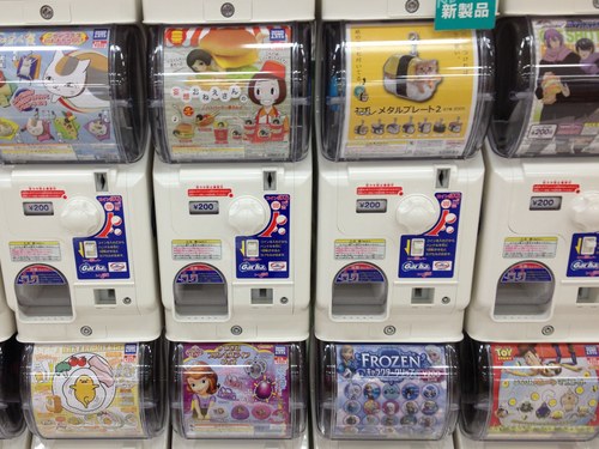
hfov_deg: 52.6
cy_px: 224
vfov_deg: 40.7
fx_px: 606
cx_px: 300
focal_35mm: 35
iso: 50
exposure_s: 1/40
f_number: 2.4
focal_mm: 4.28
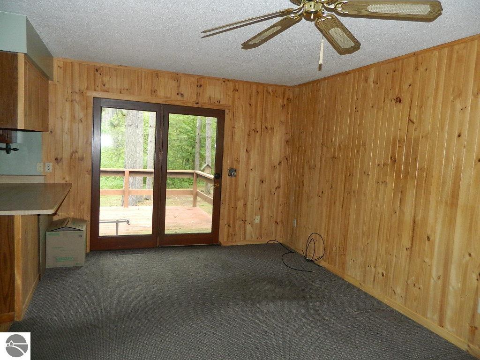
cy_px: 180
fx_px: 347
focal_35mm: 25
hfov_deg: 69.4
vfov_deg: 54.9
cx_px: 240
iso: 250
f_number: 3.1
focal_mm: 4.5
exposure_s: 1/30
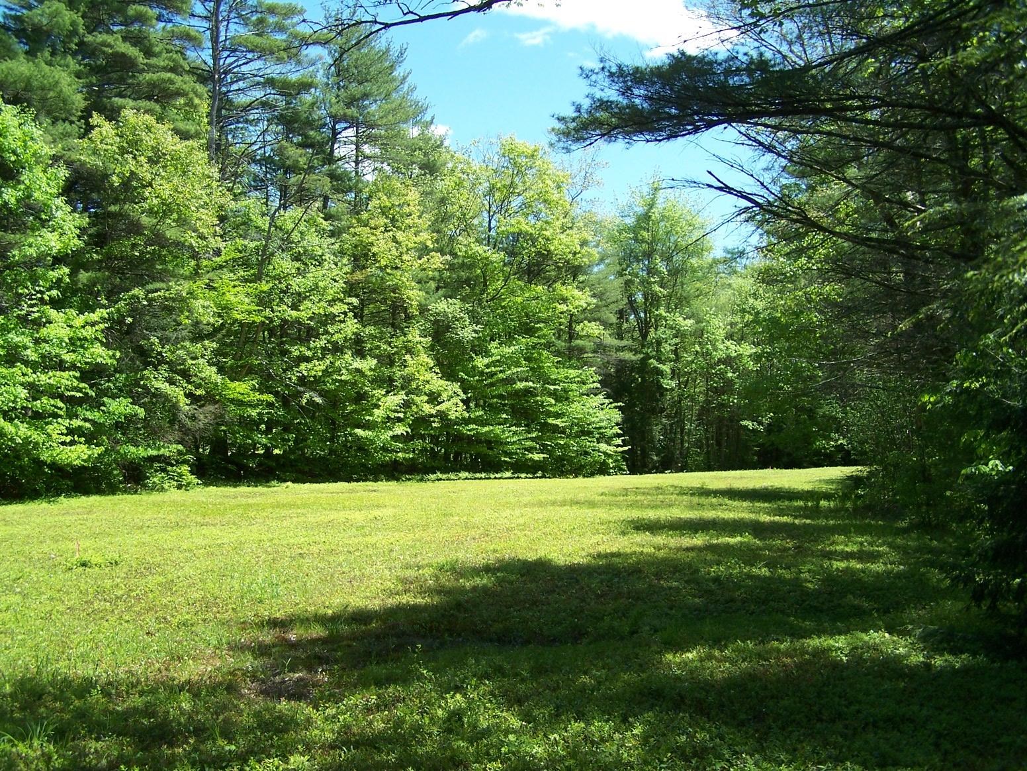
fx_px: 1127
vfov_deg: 37.7
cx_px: 514
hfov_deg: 49.0
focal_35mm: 38
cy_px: 386
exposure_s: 1/500
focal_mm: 6.3
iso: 80
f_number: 2.8
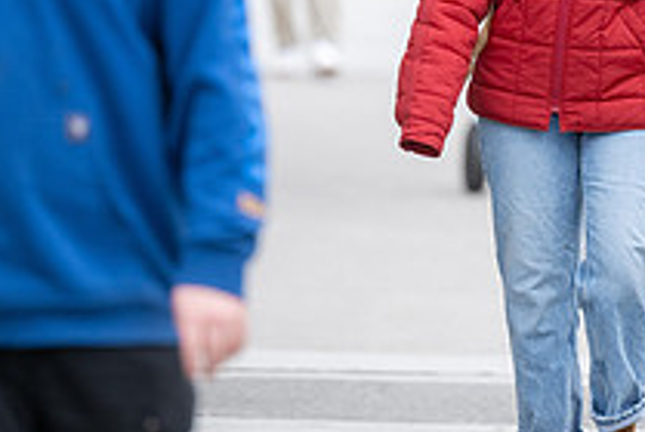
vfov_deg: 2.5
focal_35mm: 554
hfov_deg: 3.7
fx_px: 9940
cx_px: 469
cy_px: 94
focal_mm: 200
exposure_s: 1/400
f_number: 2.8
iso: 400
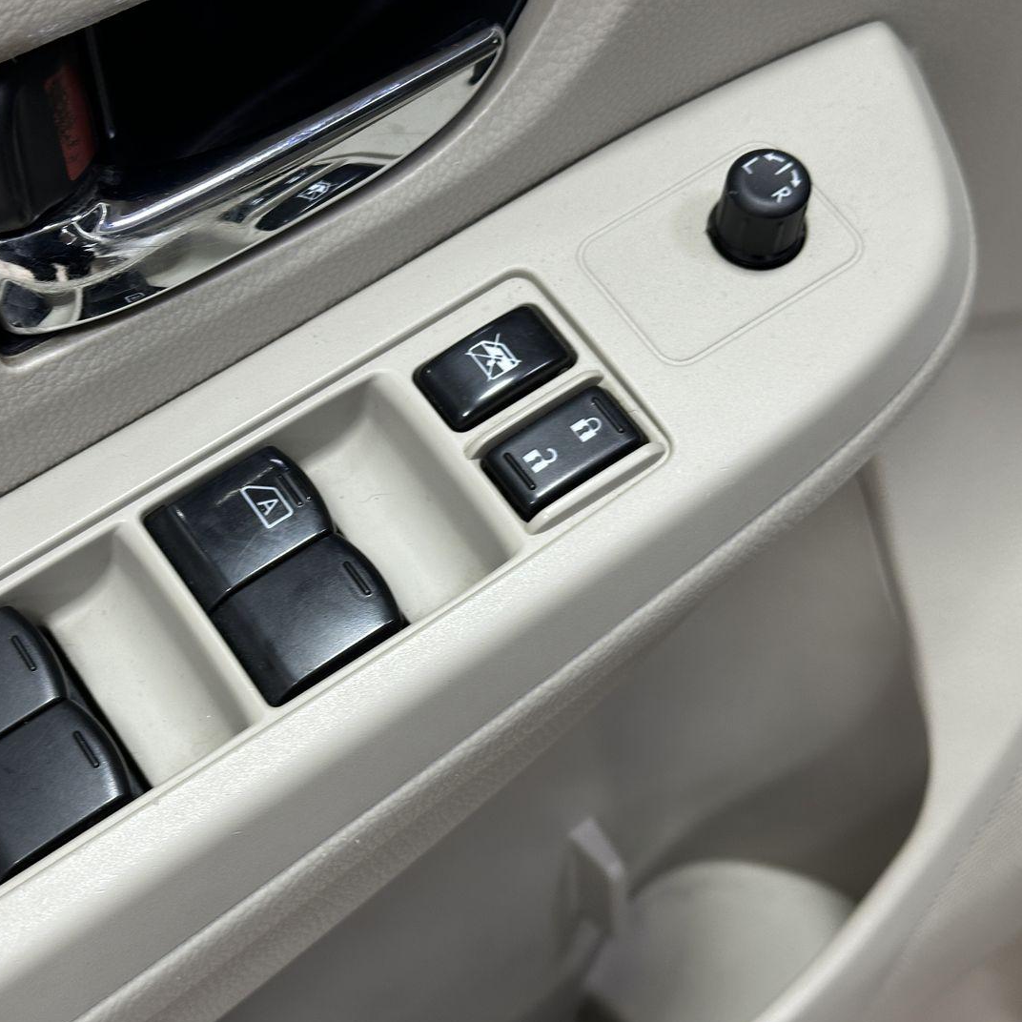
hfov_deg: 29.9
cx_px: 359
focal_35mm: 57
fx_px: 1904
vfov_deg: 30.0
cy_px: 513
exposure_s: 1/50
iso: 64
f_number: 1.78
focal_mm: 6.86
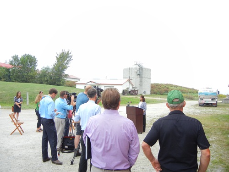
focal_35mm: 30
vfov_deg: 46.8
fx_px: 198
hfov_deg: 60.0
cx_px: 114
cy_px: 86
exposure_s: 1/387
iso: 160
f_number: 3.5
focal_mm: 5.4
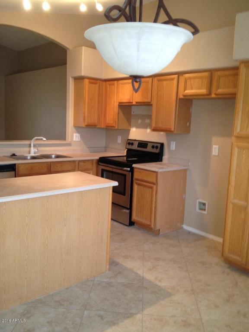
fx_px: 336
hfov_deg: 40.7
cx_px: 124
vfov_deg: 52.6
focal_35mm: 35
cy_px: 166
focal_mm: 4.28
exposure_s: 1/20
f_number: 2.4
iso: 100
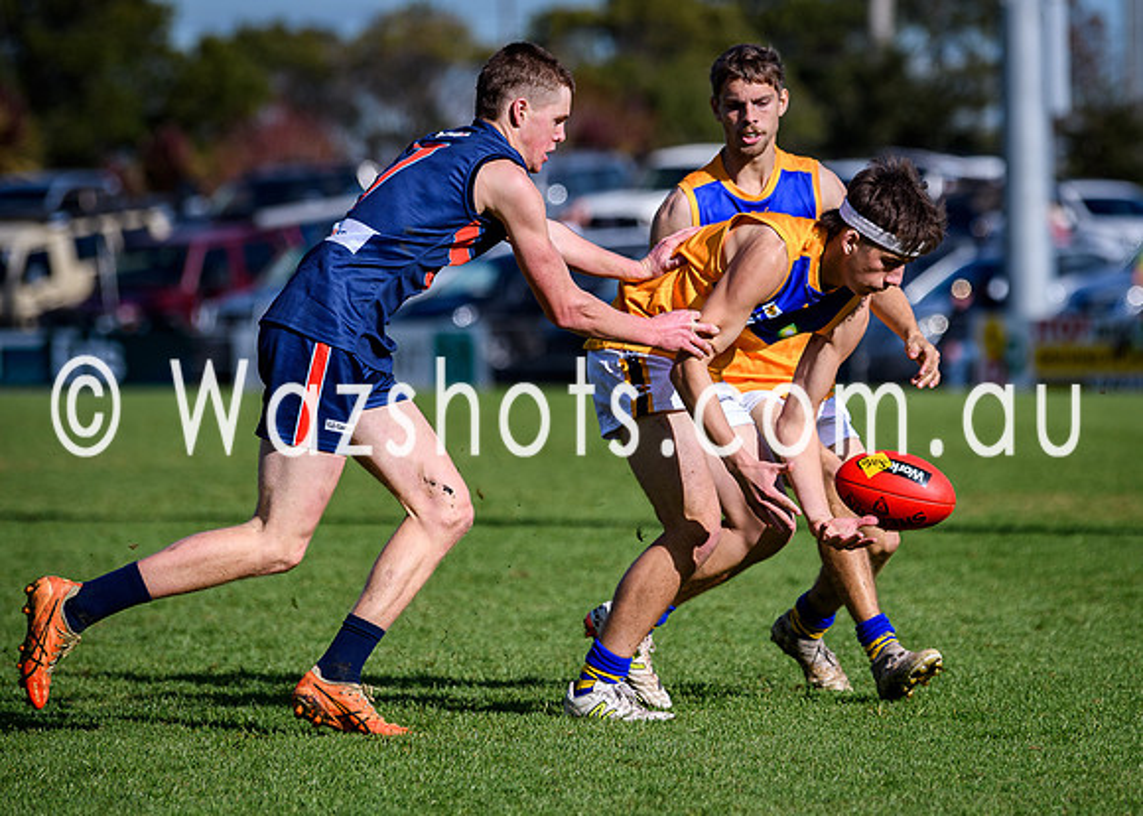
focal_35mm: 310
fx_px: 10064
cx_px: 804
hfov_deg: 6.5
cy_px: 410
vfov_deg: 4.6
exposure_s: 1/2500
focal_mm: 150
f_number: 2.8
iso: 100
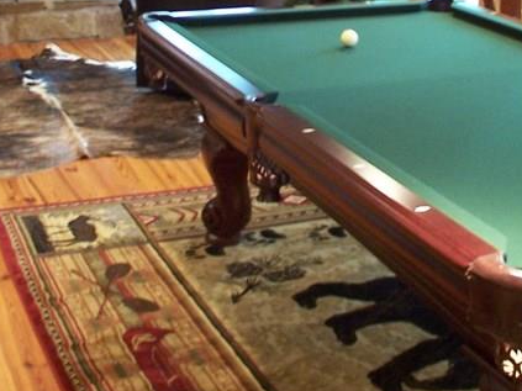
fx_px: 1387
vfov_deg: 15.7
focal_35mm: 92
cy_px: -31
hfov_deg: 21.3
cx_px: 316
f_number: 2.8
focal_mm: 6.3
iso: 140
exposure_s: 1/4
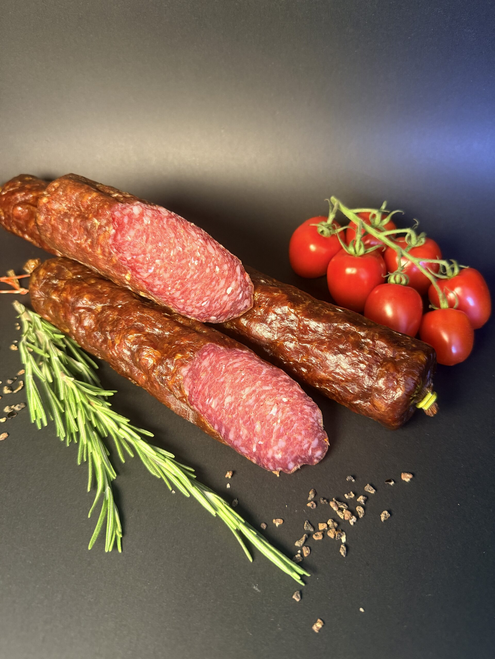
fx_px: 458
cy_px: 330
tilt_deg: -45.5
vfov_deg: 71.6
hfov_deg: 56.8
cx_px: 248
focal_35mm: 24
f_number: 1.78
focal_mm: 6.76
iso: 250
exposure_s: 1/60
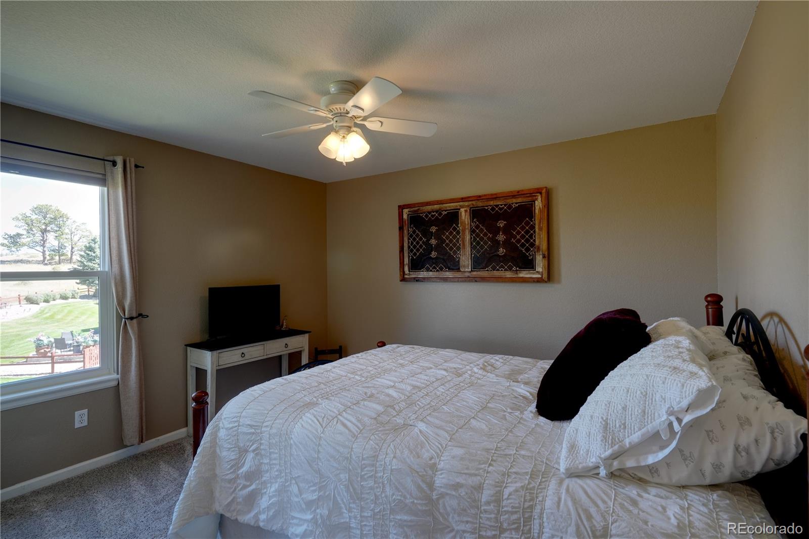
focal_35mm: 17
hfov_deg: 93.3
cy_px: 270
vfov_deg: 70.4
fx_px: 382
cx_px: 404
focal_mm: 17
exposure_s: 1/13
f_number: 8
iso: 400
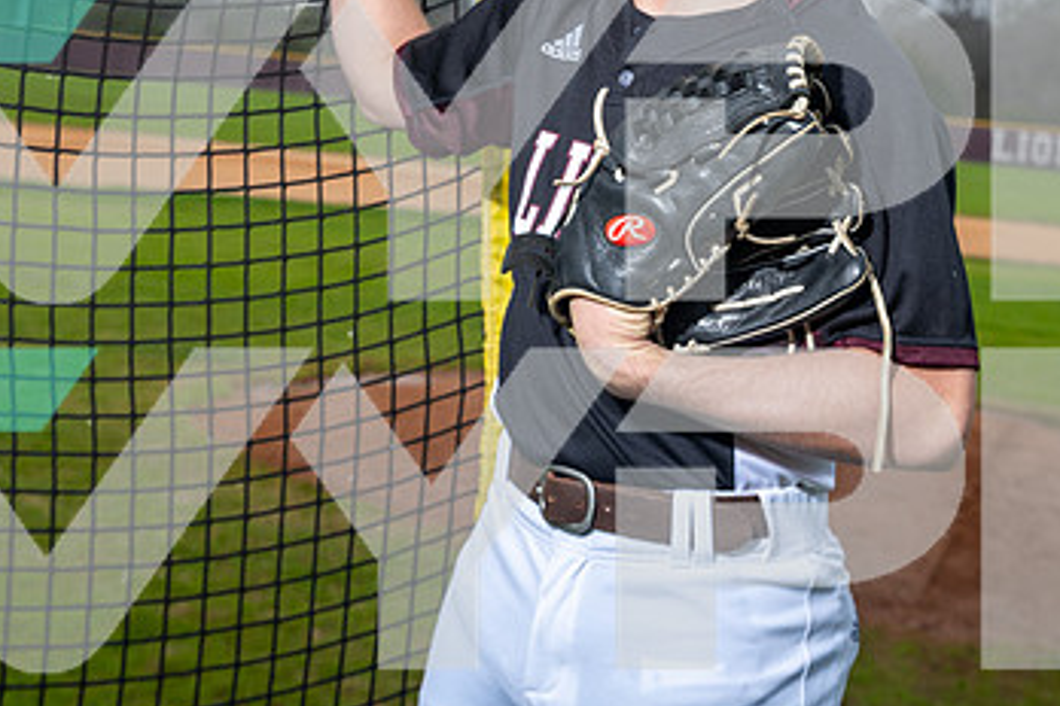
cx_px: 567
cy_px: 142
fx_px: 2355
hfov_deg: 25.4
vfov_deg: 16.9
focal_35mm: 80
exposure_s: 1/125
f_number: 6.3
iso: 100
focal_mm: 48
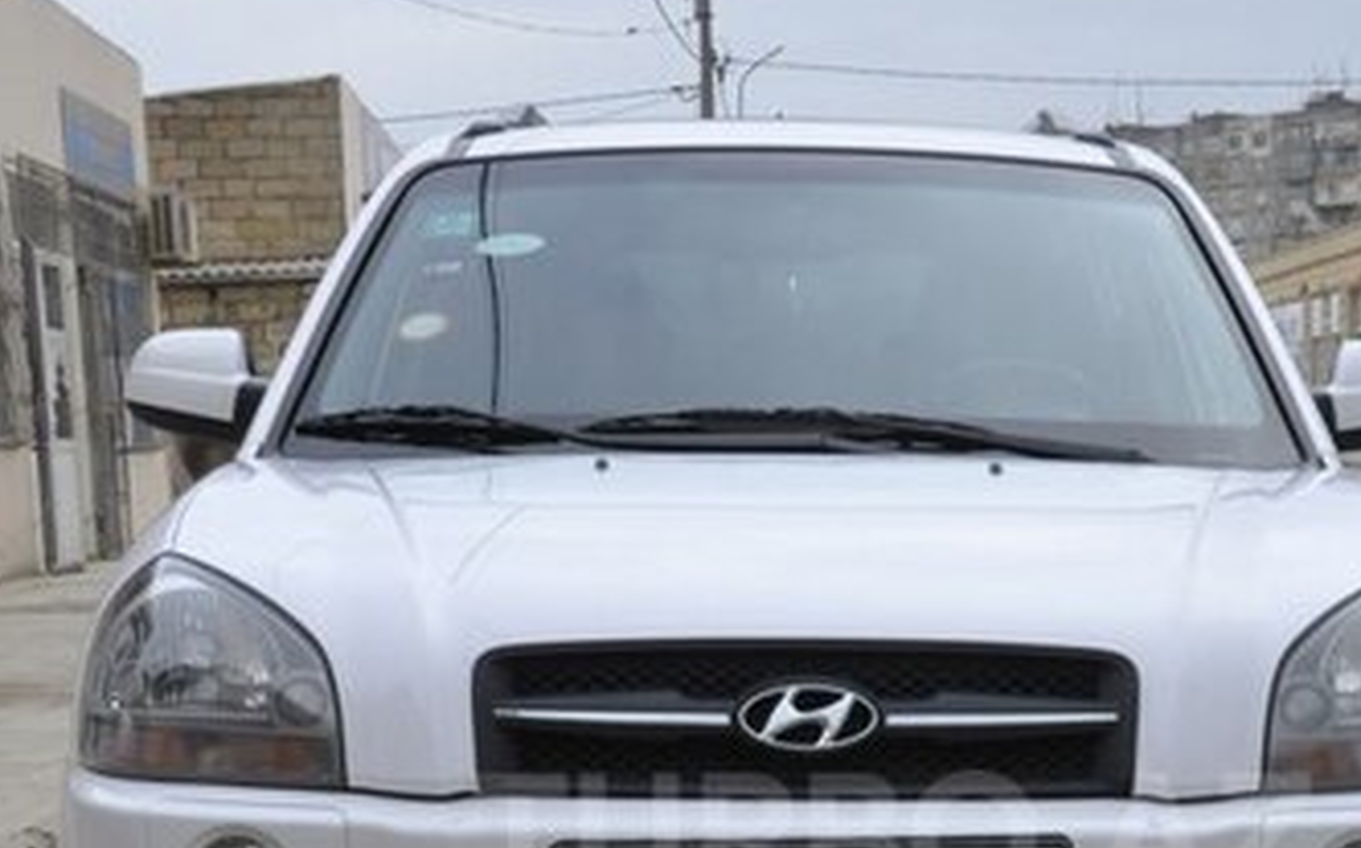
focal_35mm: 79
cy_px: 836
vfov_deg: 16.2
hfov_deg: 26.0
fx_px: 2928
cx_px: 894
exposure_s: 1/250
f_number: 16
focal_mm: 26
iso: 1250
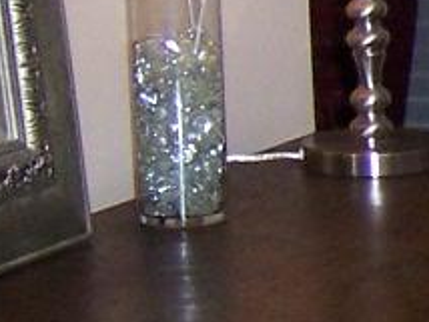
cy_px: 276
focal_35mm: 239
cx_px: 900
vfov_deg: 6.2
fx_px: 2965
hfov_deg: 7.9
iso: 140
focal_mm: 5.5
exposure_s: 1/60
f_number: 2.8
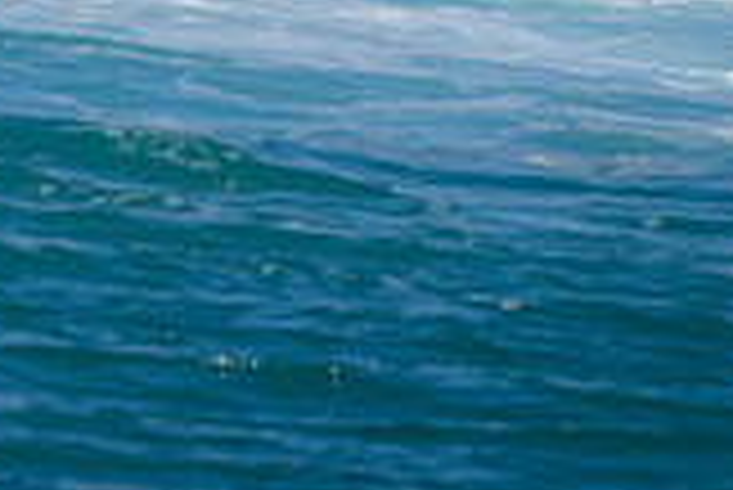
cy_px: -333
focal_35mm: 2178
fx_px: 44385
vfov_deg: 0.6
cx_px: -632
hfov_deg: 0.9
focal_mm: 500
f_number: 5.6
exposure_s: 1/2000
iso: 110
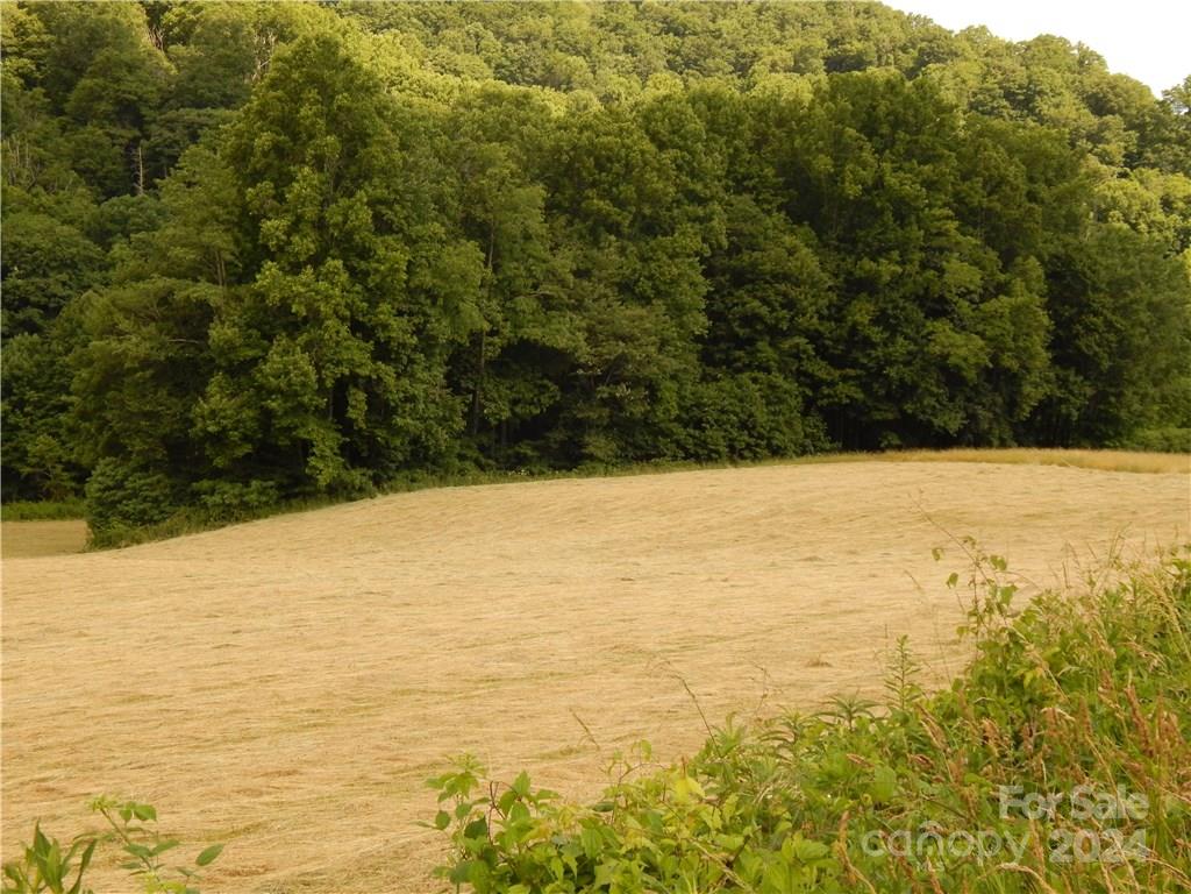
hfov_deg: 38.9
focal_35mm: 49
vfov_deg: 29.7
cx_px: 596
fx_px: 1686
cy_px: 447
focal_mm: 8.6
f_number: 3.7
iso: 400
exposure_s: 1/1250
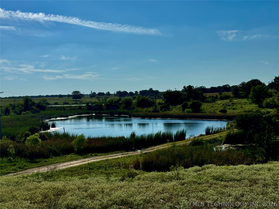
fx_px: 387
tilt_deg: -0.7
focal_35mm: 48
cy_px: 104
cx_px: 140
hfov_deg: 39.7
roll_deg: +1.4
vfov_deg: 30.3
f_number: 1.78
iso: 64
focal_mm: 6.76
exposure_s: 1/12500
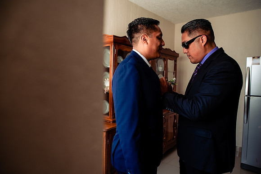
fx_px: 174
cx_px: 130
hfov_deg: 73.7
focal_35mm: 24
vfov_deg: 53.2
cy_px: 87
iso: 400
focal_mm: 24
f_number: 3.5
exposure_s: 1/100
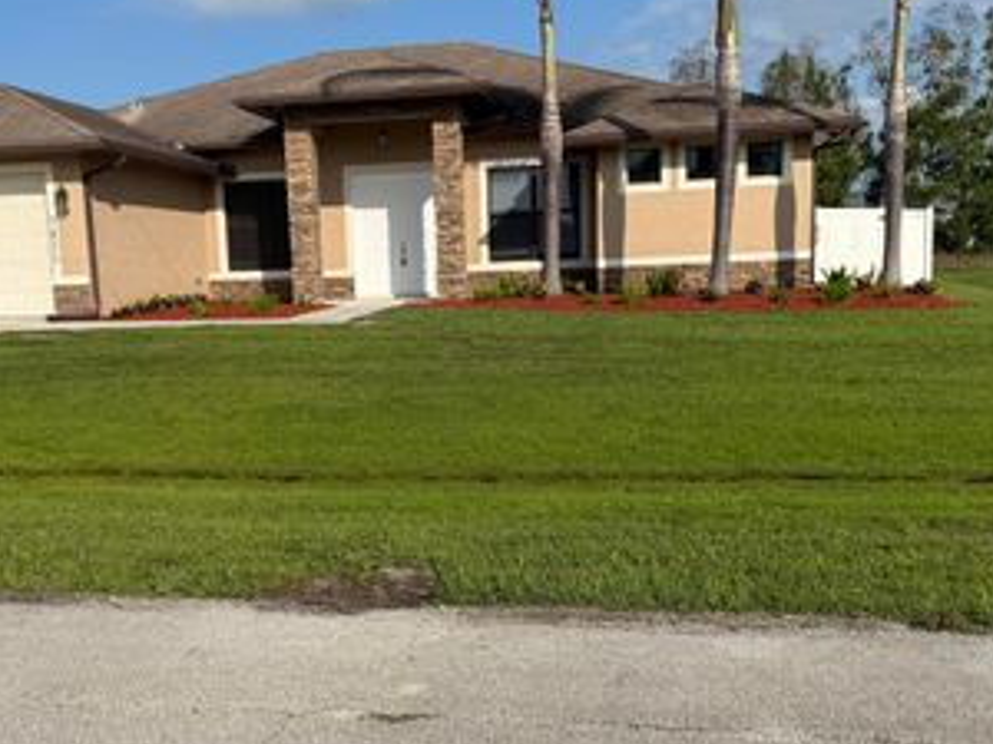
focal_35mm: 40
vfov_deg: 35.9
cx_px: 424
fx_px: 1147
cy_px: 438
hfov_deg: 46.7
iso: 80
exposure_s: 1/6173
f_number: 1.78
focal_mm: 6.76
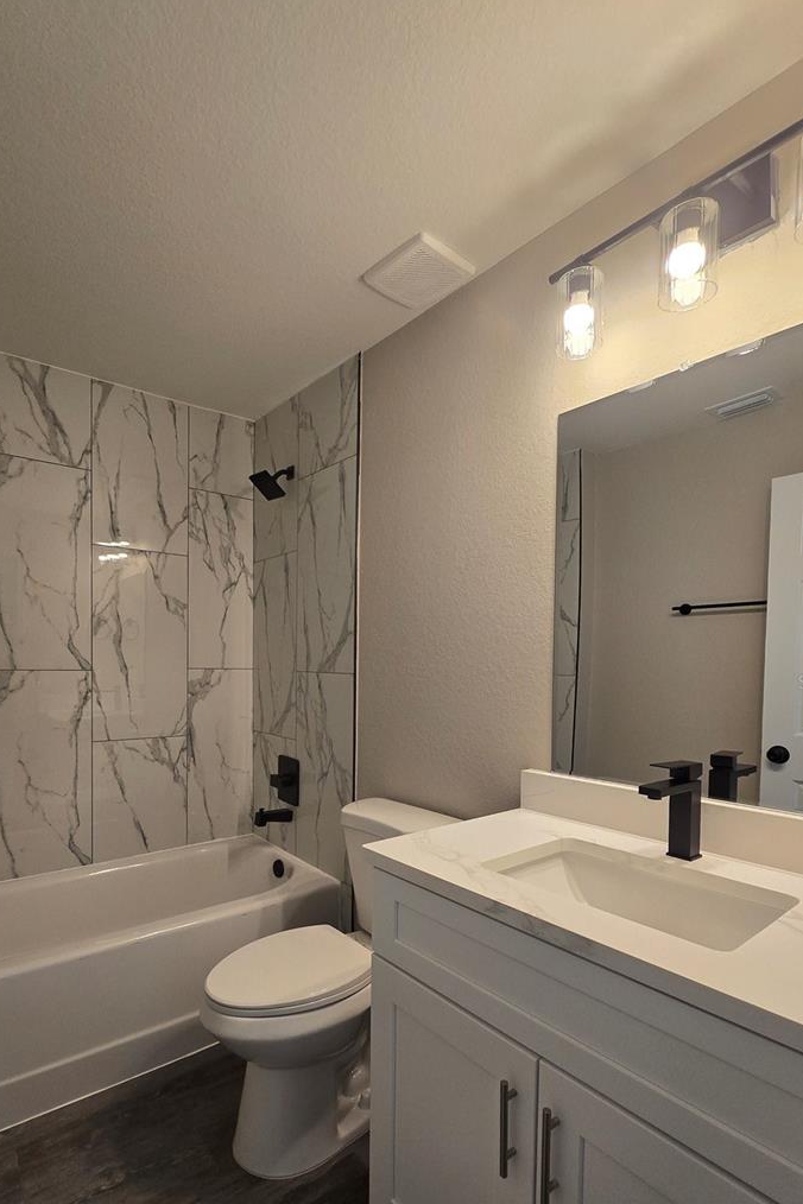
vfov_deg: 96.2
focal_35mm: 16
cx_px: 348
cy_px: 682
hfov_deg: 73.4
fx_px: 535
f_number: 2.2
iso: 80
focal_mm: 2.2
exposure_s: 1/60
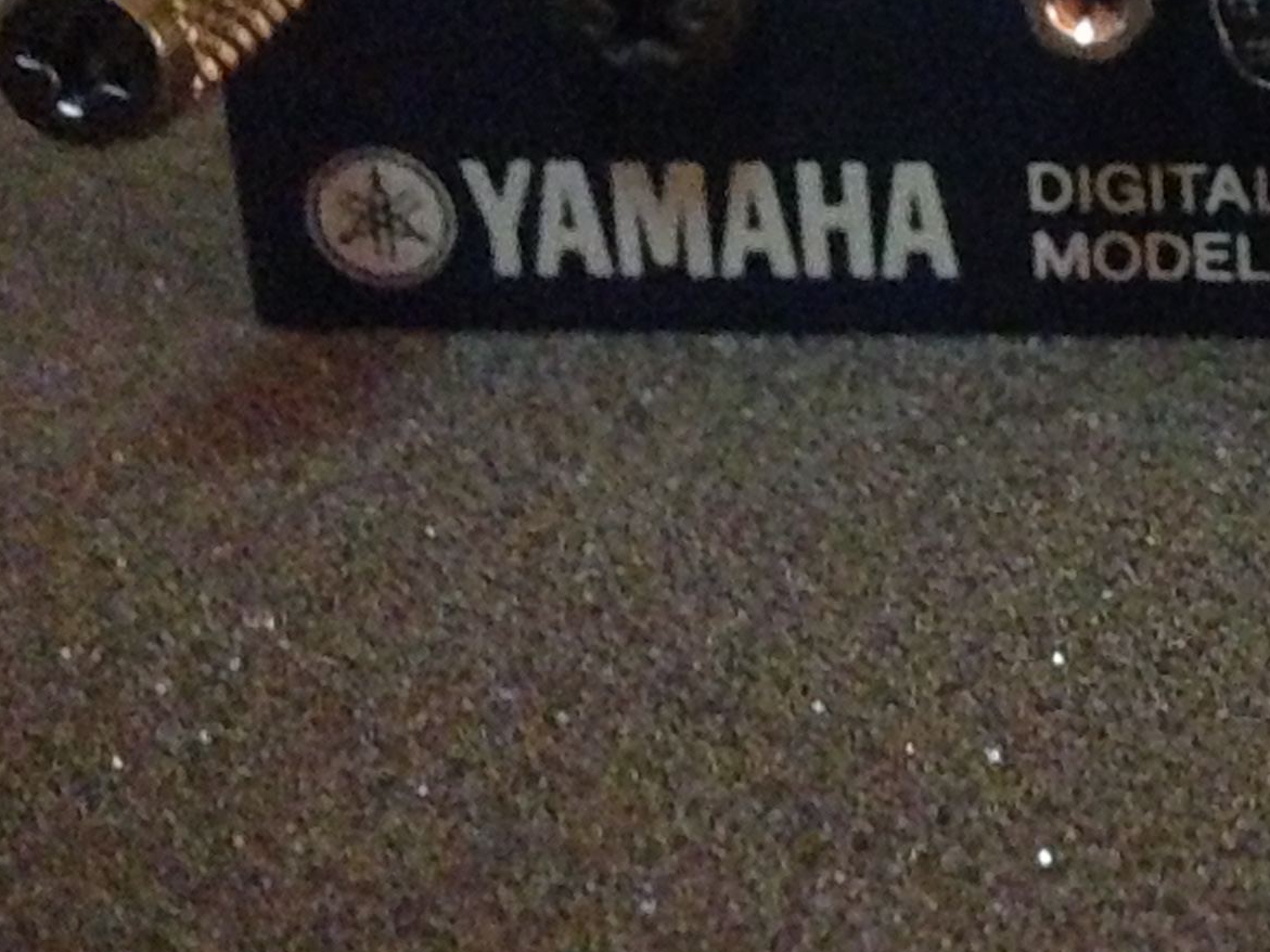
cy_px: -292
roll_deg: -2.3
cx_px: 1693
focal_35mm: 92
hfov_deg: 19.5
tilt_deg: -2.0
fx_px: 3375
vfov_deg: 15.3
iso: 1250
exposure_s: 1/20
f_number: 2.4
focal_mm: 4.12
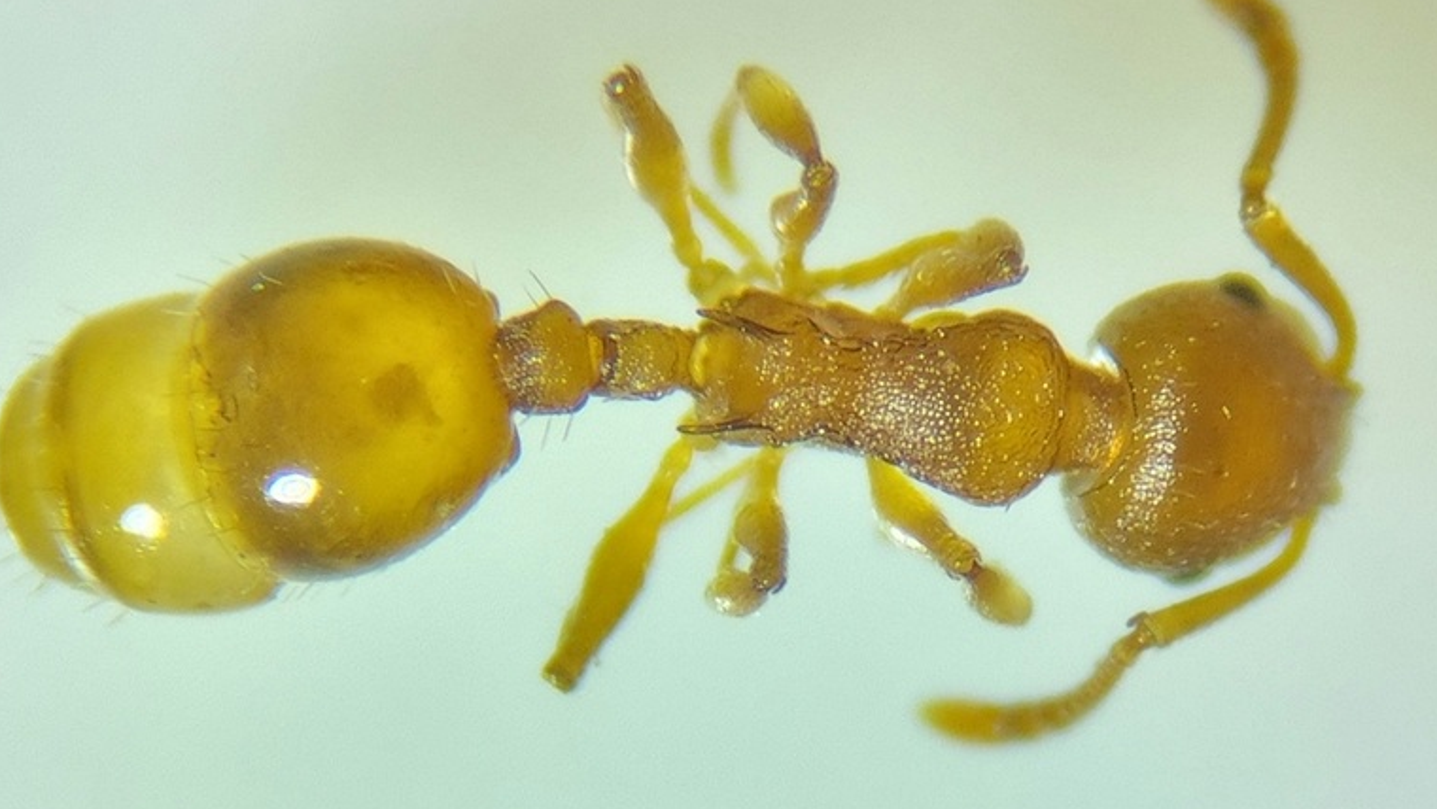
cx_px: 710
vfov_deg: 35.7
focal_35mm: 33
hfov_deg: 59.5
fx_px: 1258
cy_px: 406
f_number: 2
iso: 25
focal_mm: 5.9
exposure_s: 1/108
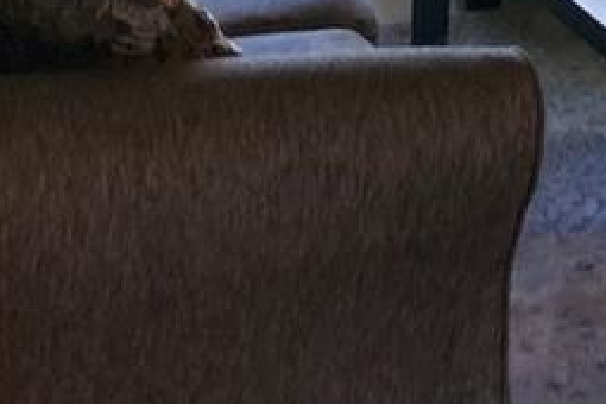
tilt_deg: -6.2
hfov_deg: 14.5
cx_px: 703
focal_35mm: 137
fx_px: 2306
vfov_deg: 9.5
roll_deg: -2.3
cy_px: -356
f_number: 1.8
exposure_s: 1/60
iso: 100
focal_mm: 3.99
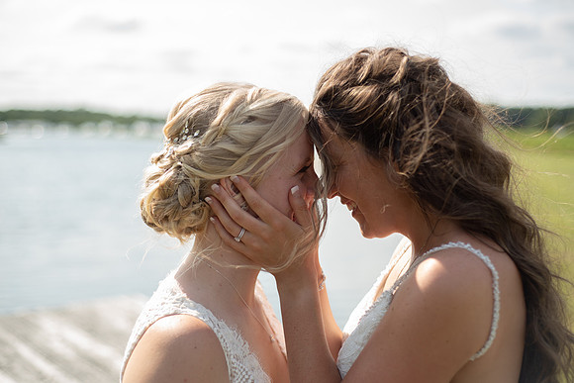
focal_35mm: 50
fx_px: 797
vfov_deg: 27.0
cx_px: 287
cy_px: 192
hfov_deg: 39.6
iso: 50
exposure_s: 1/1000
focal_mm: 50
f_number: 2.5
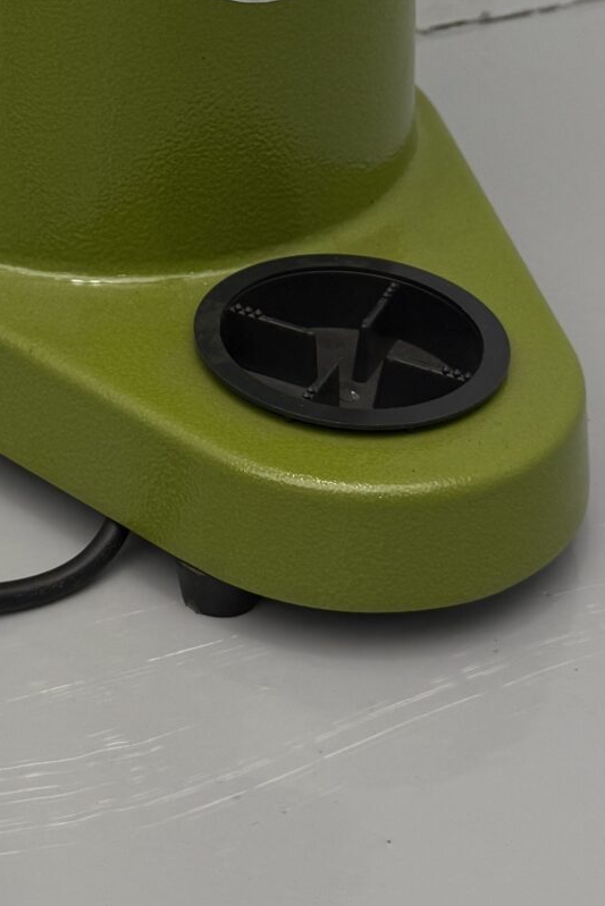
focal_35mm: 80
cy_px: 14
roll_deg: -1.6
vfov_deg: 24.3
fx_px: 2016
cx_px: 103
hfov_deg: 16.9
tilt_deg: -24.8
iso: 125
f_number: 1.78
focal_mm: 6.76
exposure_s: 1/100
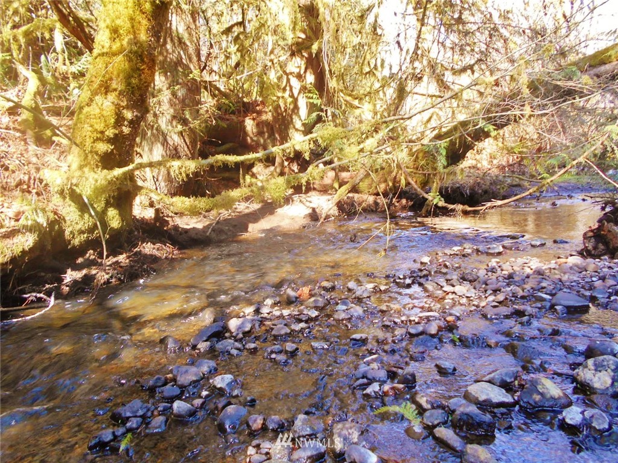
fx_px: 464
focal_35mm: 26
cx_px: 309
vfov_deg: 53.1
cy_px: 232
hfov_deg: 67.3
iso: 80
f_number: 3.2
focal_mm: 4.6
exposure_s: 1/40
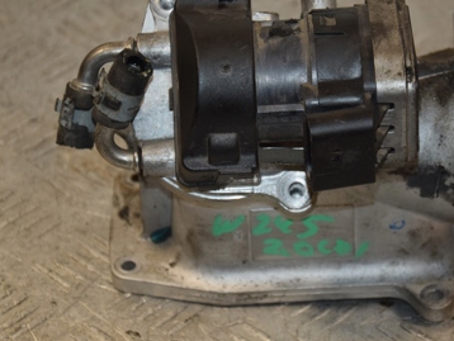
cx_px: 301
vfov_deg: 8.7
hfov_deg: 11.6
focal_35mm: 170
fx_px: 2231
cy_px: 118
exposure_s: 1/200
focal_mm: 66
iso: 800
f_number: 5.3
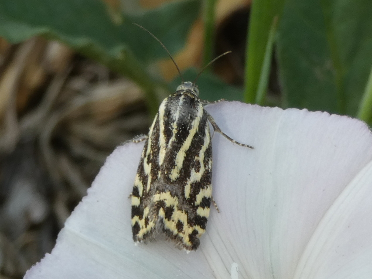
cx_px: 186
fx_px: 1687
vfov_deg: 9.5
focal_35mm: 157
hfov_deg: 12.6
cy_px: 140
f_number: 5.4
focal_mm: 28.1
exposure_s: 1/80
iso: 100
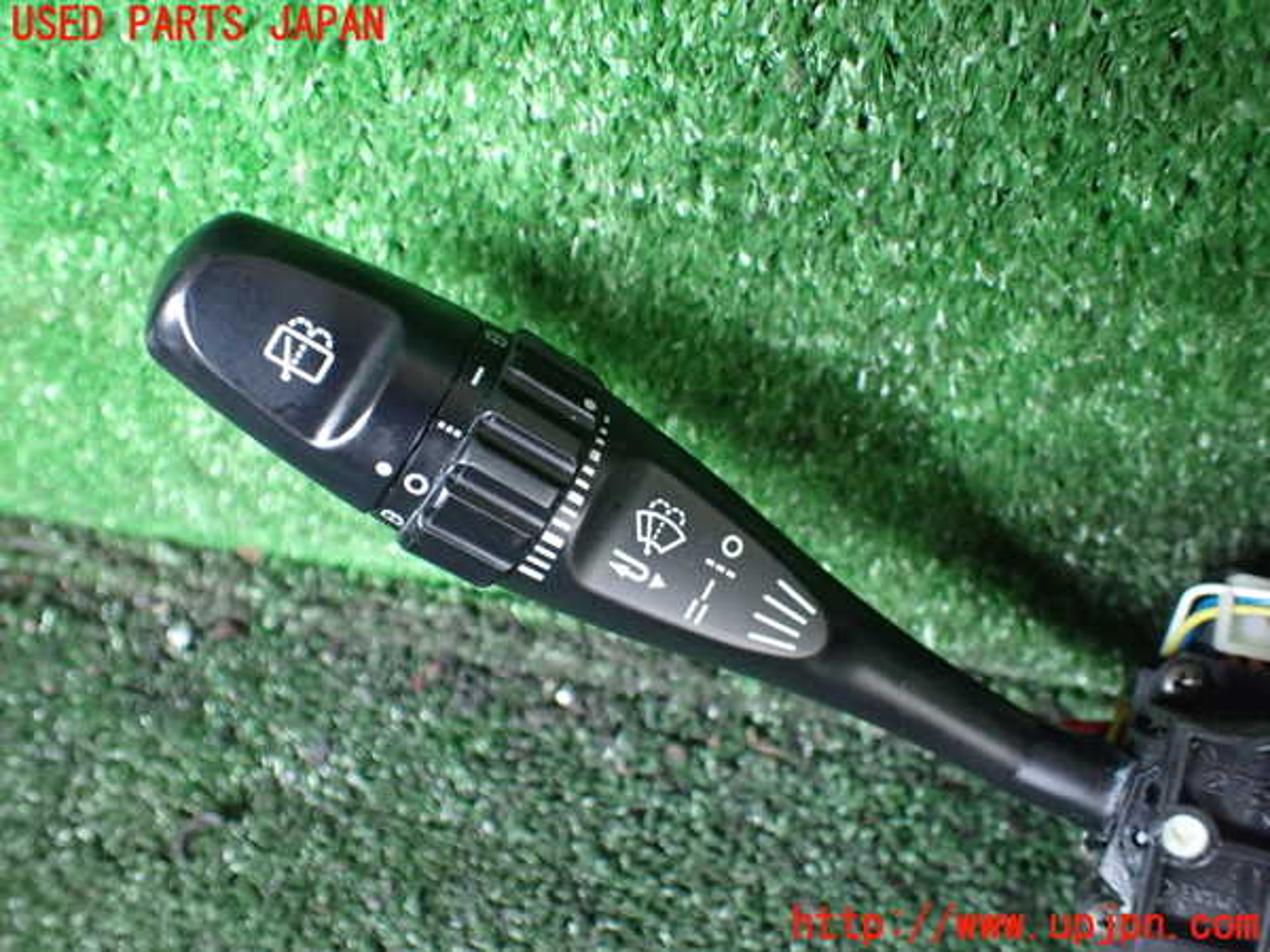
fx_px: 1101
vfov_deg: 46.8
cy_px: 476
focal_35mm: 30
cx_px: 635
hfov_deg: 60.0
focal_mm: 5.4
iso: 1000
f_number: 2.3
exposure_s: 1/30
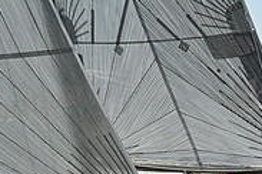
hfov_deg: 9.3
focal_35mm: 222
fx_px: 1616
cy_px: 172
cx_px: 156
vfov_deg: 6.2
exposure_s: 1/1250
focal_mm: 70
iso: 320
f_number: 6.3
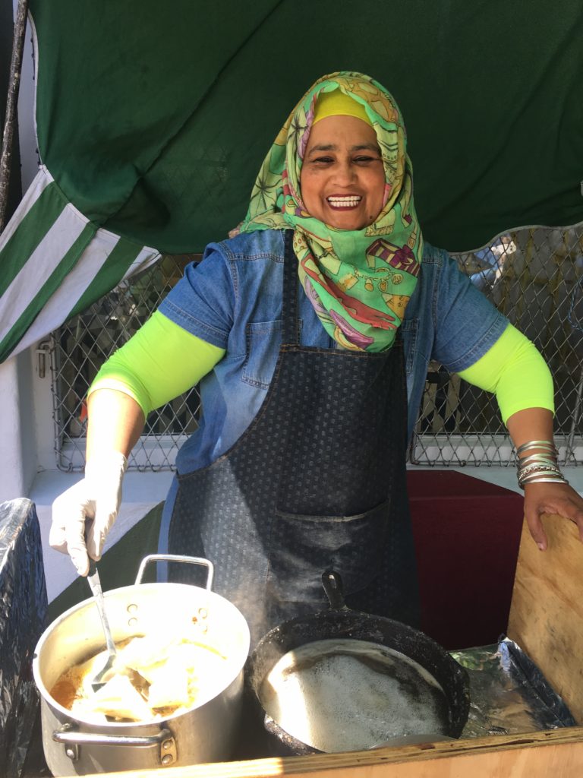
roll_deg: -3.3
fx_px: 651
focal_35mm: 29
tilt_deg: -15.2
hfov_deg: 48.2
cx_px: 292
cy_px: 389
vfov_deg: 61.7
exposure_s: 1/274
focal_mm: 4.15
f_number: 2.2
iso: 25
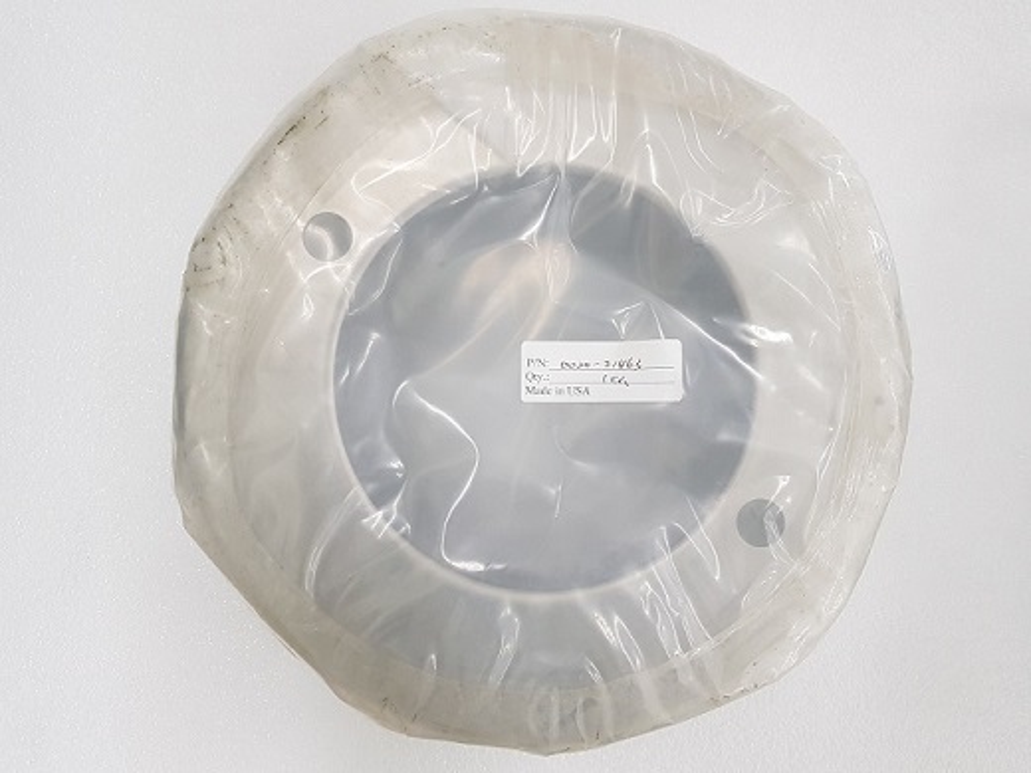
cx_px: 516
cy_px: 386
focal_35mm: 26
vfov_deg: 53.1
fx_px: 774
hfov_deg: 67.3
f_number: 1.7
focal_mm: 4.3
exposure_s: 1/60
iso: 160
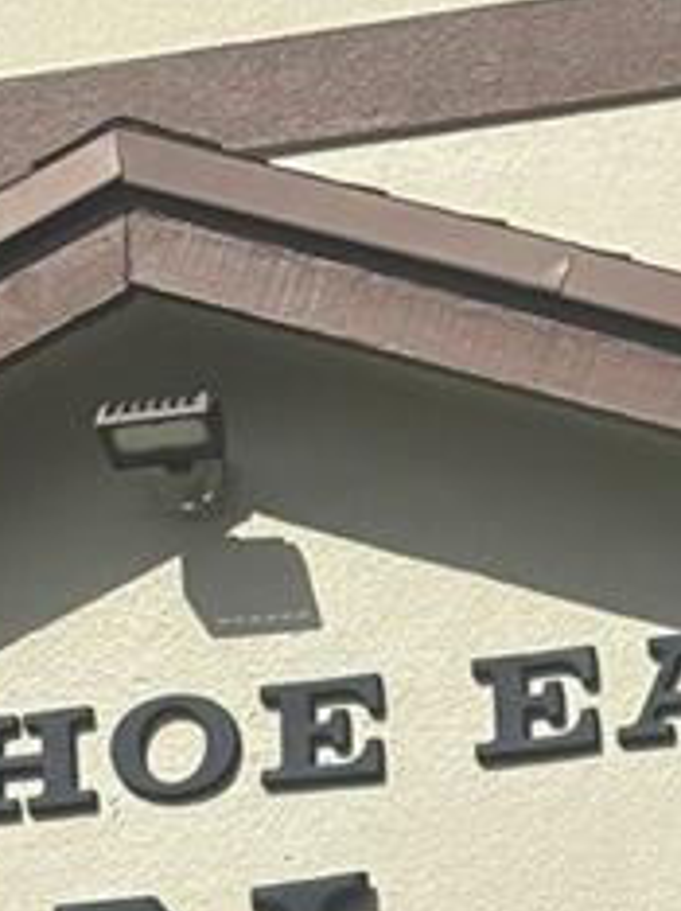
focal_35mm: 267
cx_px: 105
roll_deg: +2.9
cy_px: 1643
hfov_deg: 5.6
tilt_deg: +9.1
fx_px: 7016
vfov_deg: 7.2
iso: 40
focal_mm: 5.96
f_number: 1.6
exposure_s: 1/5348
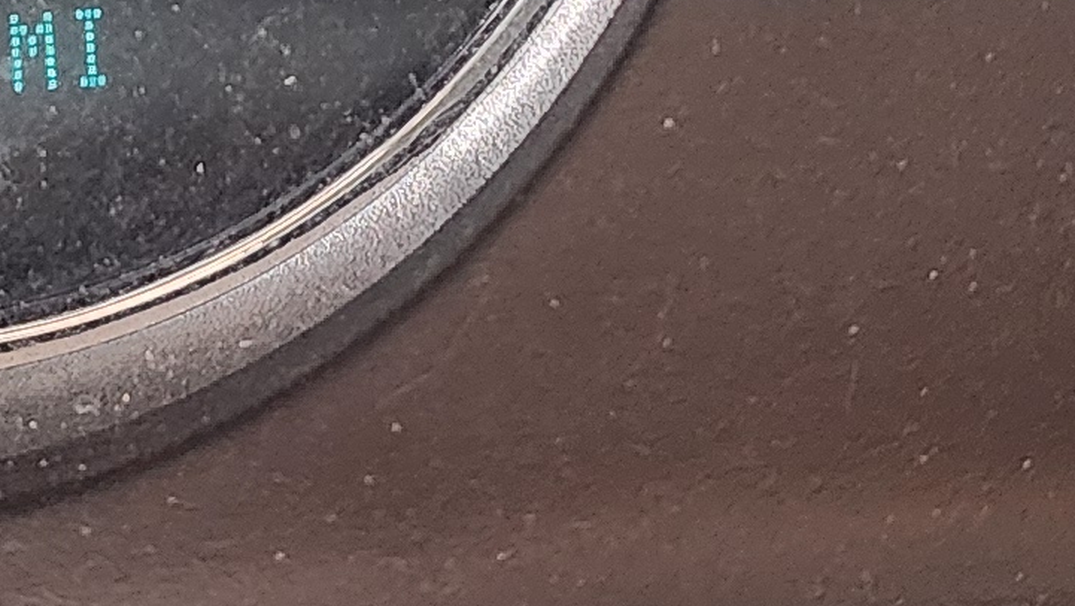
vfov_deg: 8.5
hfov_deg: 15.3
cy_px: -387
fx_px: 3963
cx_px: 210
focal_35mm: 139
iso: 640
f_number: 1.8
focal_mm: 6.4
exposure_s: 1/24
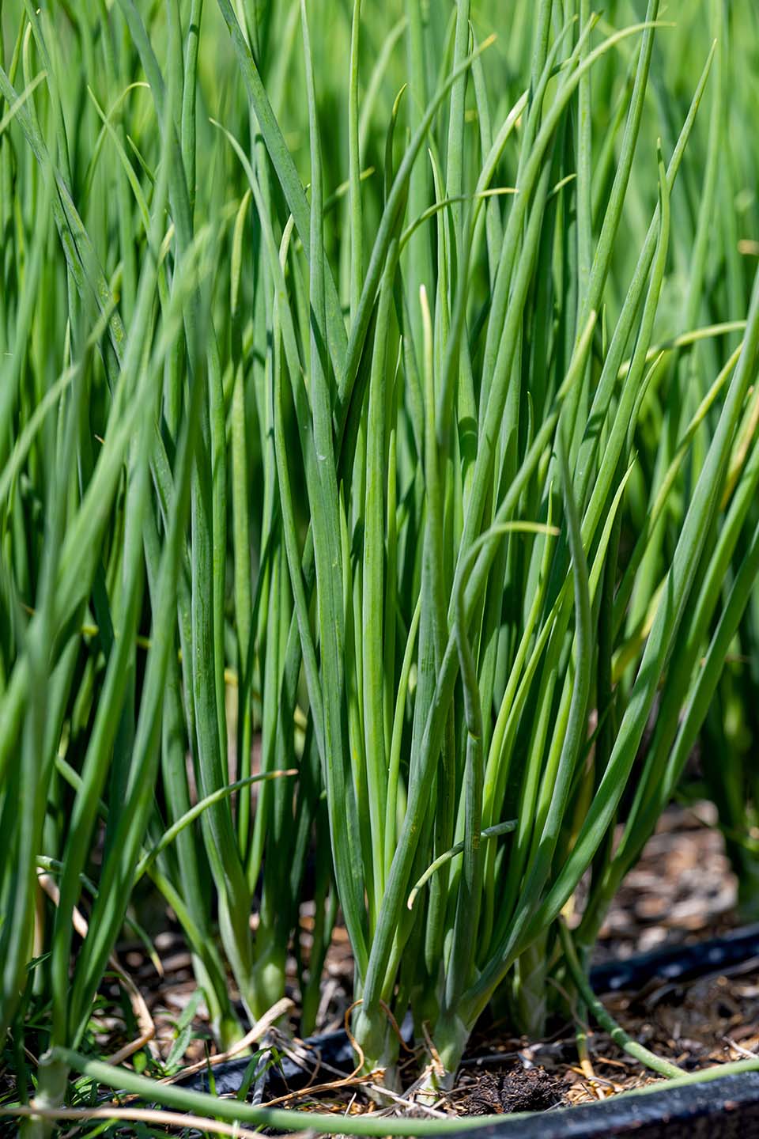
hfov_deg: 6.9
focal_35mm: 200
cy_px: 570
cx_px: 380
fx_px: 6325
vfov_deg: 10.3
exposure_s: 1/800
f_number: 5
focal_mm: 200
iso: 220
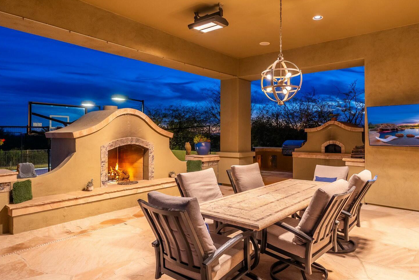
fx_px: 279
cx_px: 242
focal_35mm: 24
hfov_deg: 73.3
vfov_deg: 53.1
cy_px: 129
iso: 250
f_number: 5.6
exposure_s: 1/60
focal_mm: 17
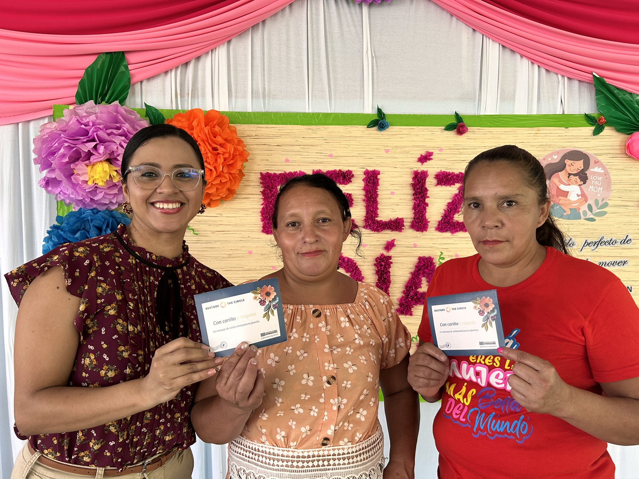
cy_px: 240
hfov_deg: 67.3
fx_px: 480
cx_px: 320
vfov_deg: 53.1
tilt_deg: -2.1
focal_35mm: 26
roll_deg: +0.8
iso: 100
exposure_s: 1/121
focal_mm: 5.7
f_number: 1.5
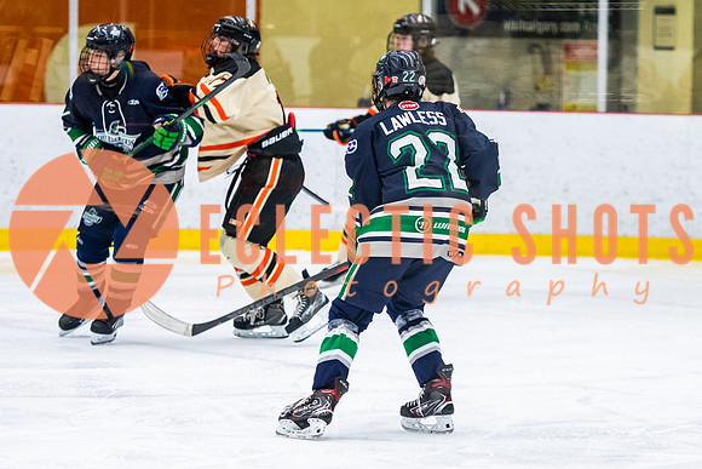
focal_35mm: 218
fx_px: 4258
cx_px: 424
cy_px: 186
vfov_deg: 6.3
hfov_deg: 9.4
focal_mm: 120
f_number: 2.8
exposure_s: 1/640
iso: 2200
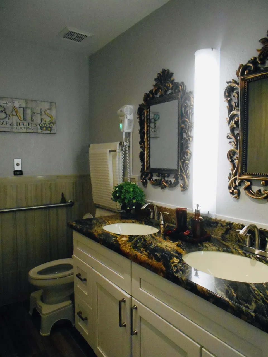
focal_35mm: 26
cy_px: 178
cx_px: 134
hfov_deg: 53.1
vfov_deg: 67.3
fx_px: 268
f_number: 3.2
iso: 800
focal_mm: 4.6
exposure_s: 1/250
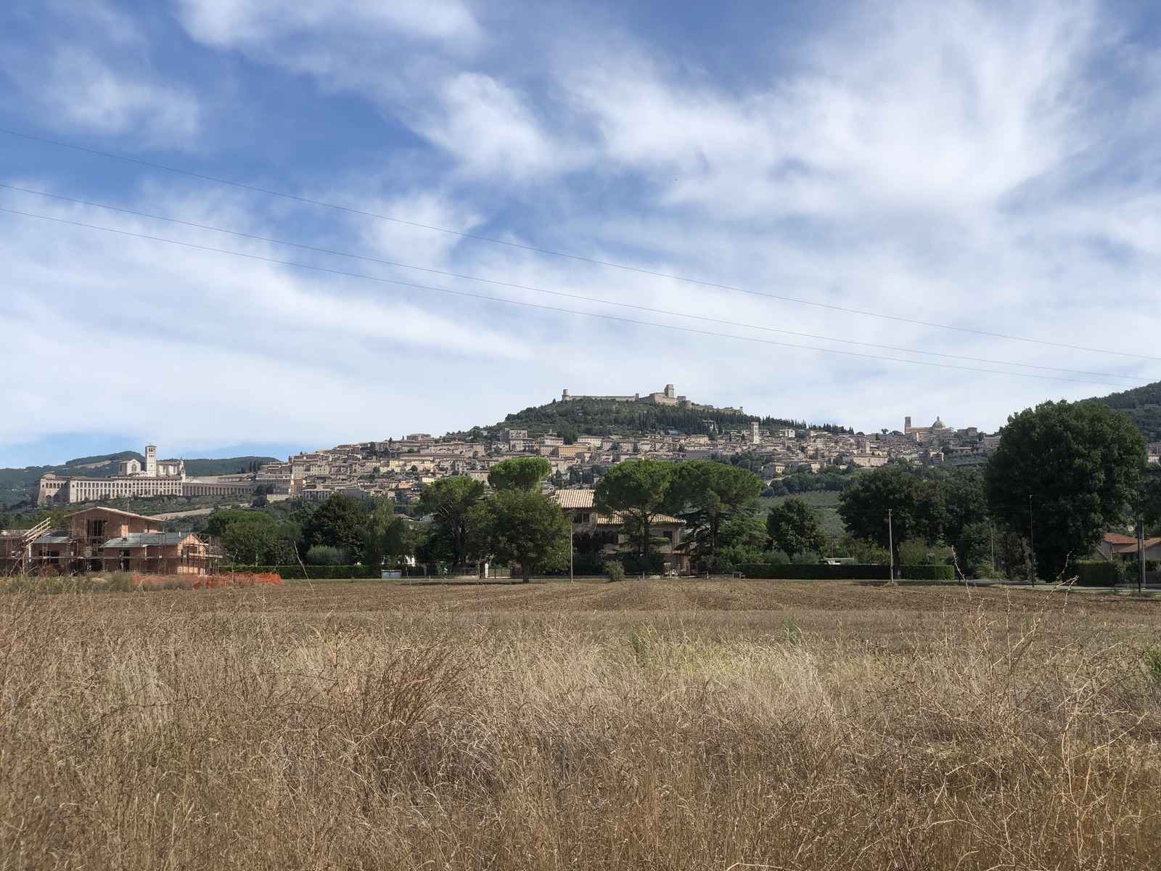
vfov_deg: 28.0
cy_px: 436
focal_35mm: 52
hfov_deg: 36.8
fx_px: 1744
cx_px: 580
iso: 16
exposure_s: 1/1567
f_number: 2.4
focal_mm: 6
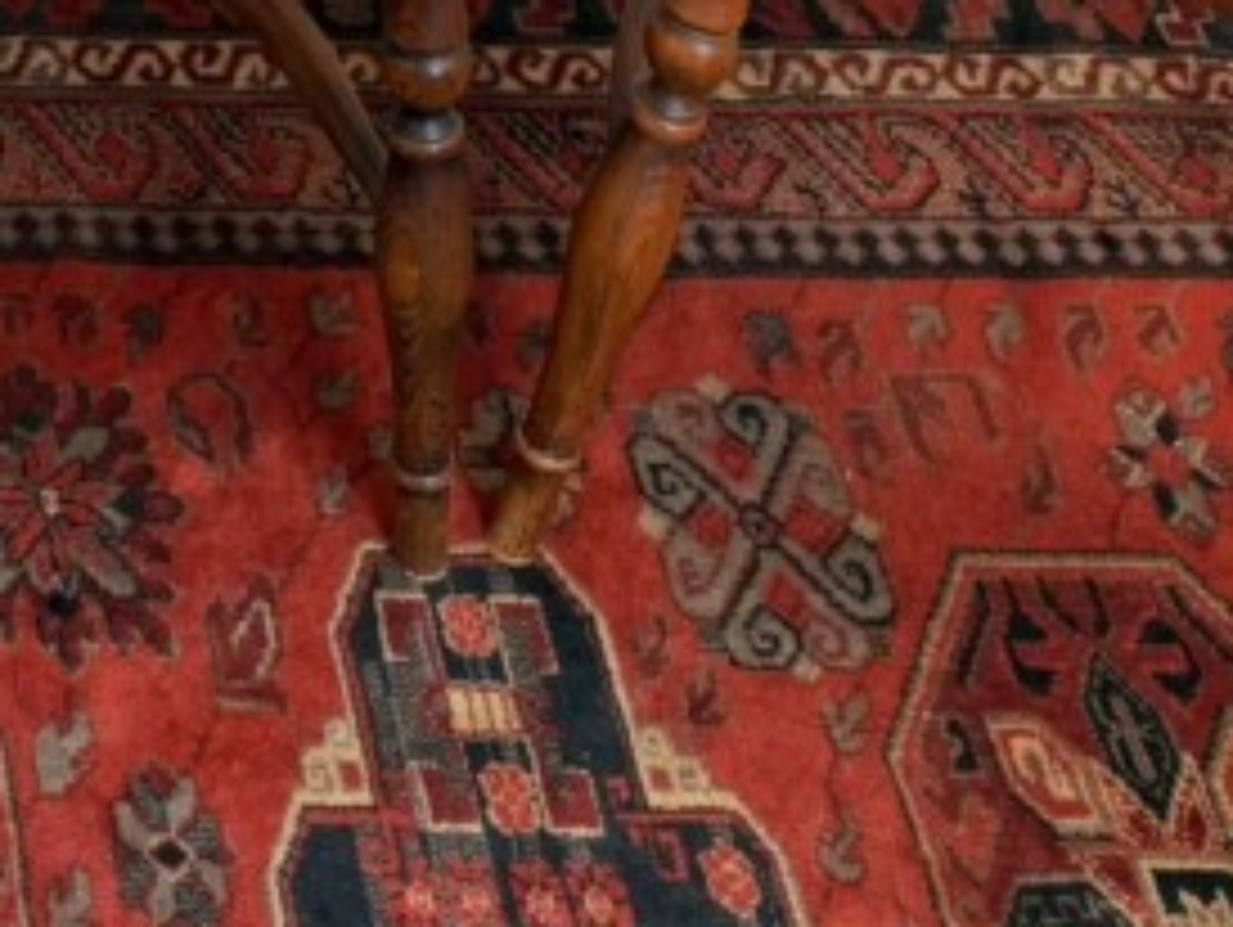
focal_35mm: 105
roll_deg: -1.1
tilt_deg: -38.2
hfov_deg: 17.1
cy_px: -540
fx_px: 3743
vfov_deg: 13.2
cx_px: -540
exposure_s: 1/50
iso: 125
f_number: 1.78
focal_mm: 6.76
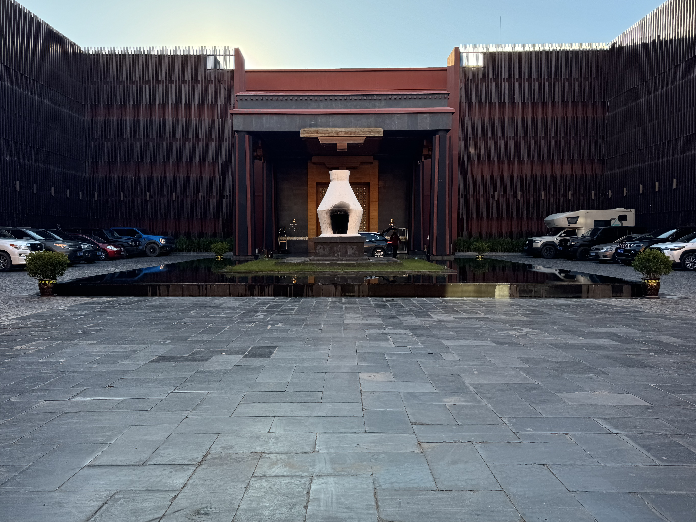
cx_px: 335
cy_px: 255
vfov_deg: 54.9
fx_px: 503
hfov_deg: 69.4
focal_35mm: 25
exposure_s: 1/671
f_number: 1.78
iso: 80
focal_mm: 6.76
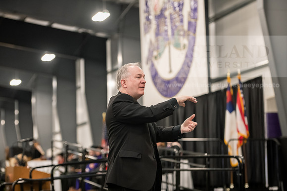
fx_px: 837
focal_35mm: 105
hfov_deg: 19.5
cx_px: 144
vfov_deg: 13.0
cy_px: 96
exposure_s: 1/200
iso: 3200
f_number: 3.2
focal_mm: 105
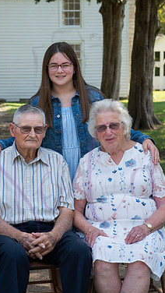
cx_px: 72
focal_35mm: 114
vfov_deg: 18.8
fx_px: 885
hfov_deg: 10.6
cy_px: 134
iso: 400
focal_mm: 91
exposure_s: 1/160
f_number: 8
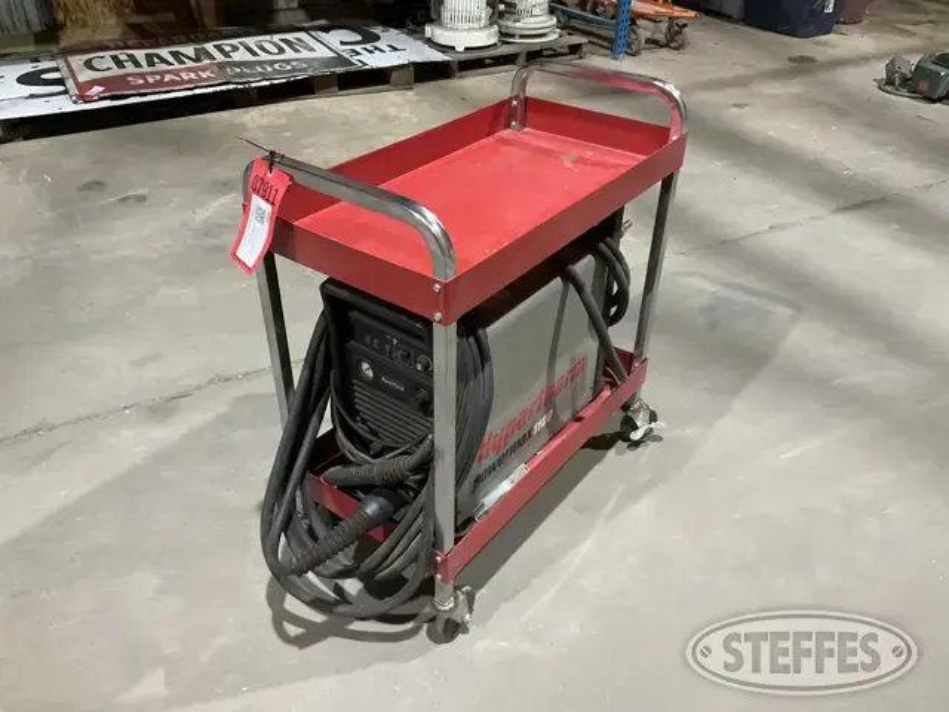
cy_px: 356
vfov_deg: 48.2
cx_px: 474
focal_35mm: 29
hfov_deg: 61.7
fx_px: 795
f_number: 1.8
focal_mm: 3
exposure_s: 1/60
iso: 160
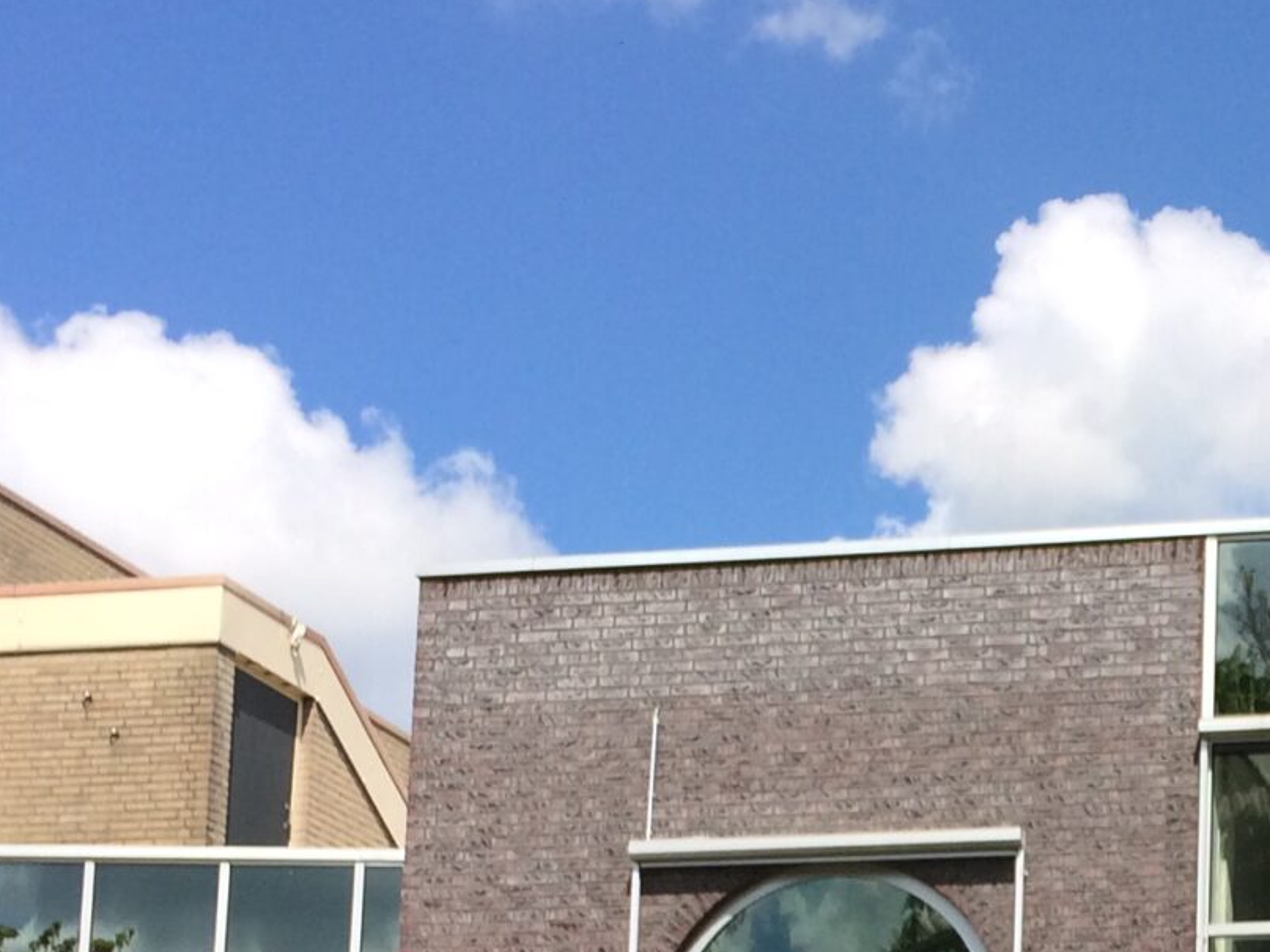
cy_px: 1177
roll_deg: -1.5
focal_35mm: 92
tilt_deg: +5.4
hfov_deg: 20.7
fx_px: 3375
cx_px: 1248
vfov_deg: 15.4
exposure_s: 1/1709
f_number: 2.2
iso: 32
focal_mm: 4.15
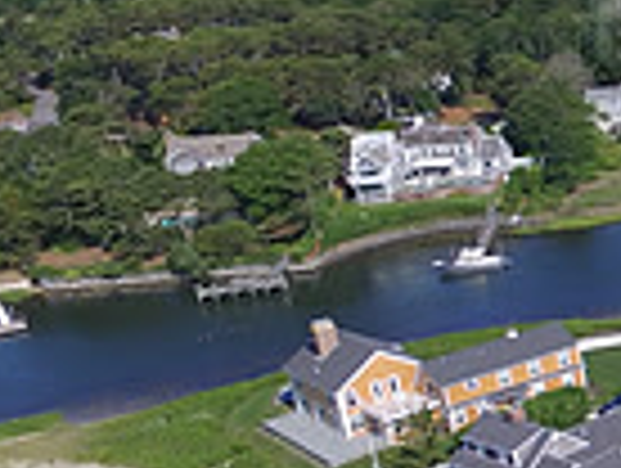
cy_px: 349
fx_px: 1510
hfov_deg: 17.0
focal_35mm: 84
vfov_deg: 17.5
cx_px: 1251
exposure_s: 1/1064
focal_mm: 3.61
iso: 100
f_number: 2.8
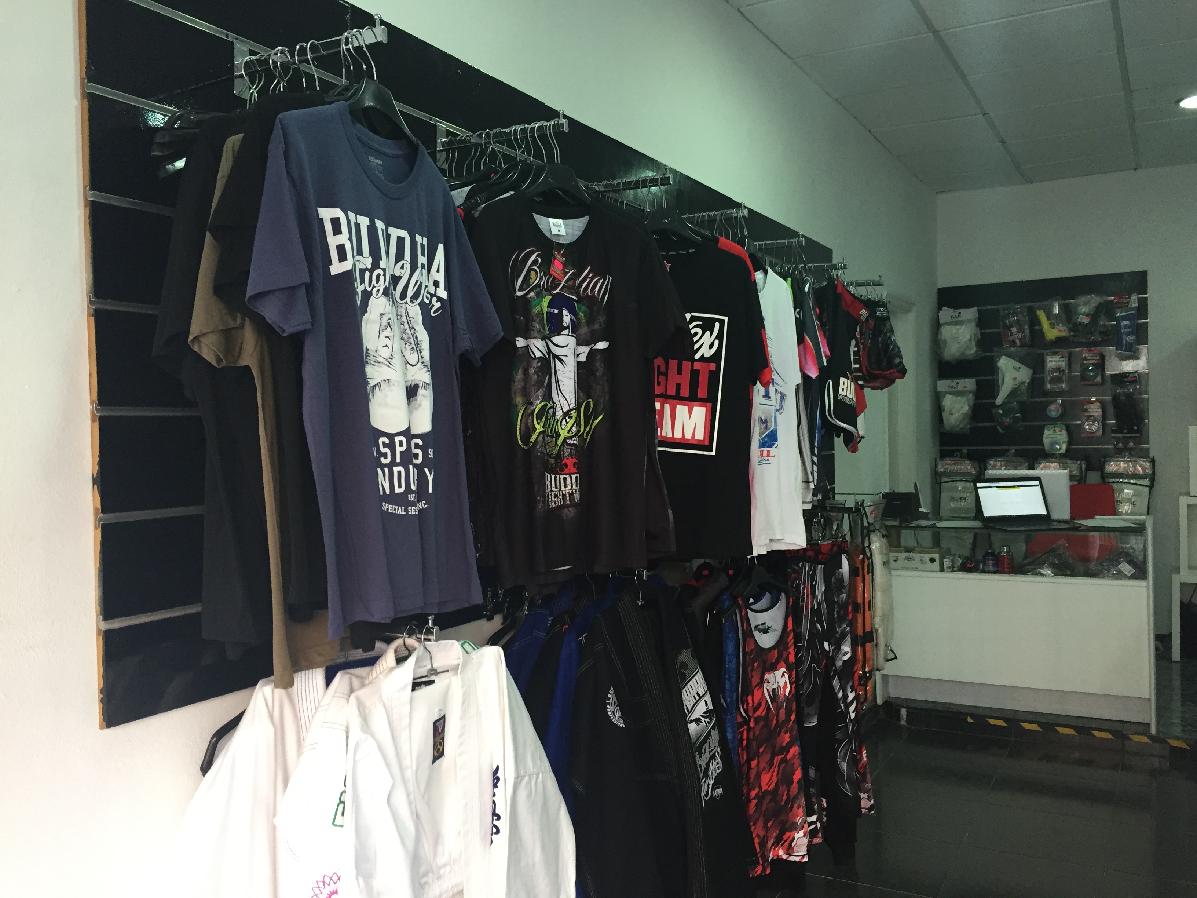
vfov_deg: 48.2
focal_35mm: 29
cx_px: 598
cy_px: 449
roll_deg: +1.5
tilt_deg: -0.5
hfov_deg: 61.7
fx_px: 1003
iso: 64
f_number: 2.2
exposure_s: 1/33
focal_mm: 4.15
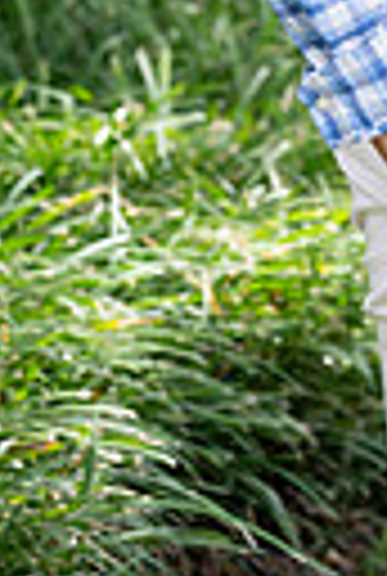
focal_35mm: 421
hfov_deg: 3.3
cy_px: -432
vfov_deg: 4.8
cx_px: 598
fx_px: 6752
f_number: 7.1
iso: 400
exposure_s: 1/250
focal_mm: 120
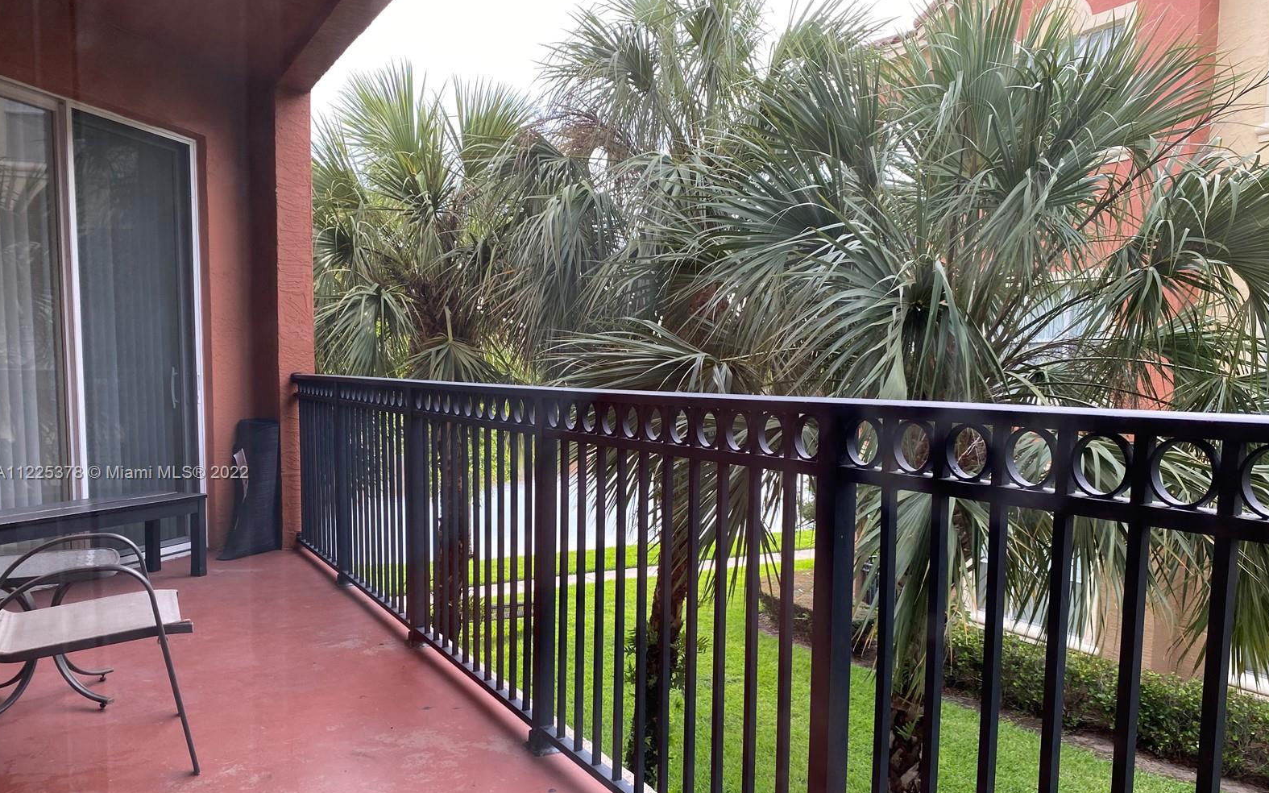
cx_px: 636
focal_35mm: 28
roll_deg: -1.4
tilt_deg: -6.8
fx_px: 968
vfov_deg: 44.3
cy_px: 474
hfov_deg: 66.5
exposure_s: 1/122
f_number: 1.8
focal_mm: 4.25
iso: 40
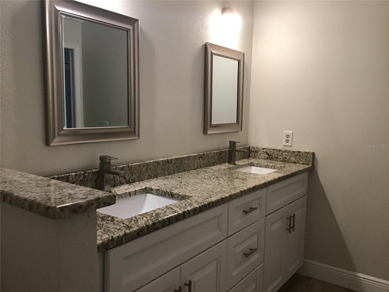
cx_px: 194
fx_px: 348
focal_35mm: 31
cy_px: 146
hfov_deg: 58.4
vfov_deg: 45.4
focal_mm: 3.3
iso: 125
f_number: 2.4
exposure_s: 1/30
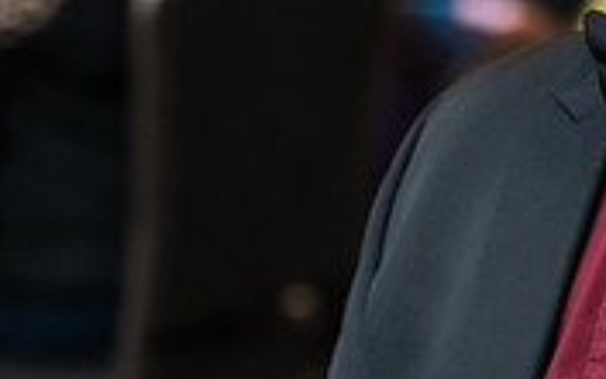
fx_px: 5549
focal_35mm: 336
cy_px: -50
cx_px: 640
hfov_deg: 6.2
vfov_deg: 3.9
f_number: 3.2
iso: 2500
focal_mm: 100
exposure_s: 1/160
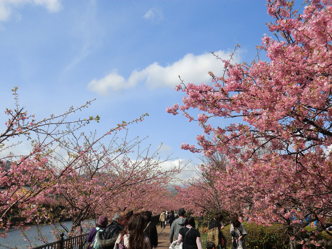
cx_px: 166
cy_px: 124
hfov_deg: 54.0
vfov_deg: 41.8
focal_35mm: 34
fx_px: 326
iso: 64
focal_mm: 6.1
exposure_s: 1/125
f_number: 8.4
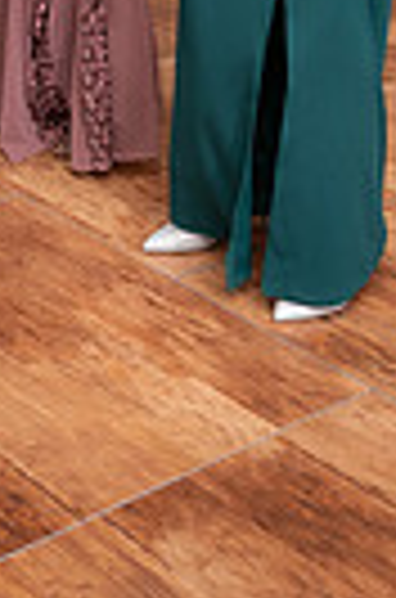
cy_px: -319
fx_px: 1659
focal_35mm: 100
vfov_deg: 18.1
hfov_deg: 13.5
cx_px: 61
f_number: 2.8
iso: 2000
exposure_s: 1/250
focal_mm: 29.5
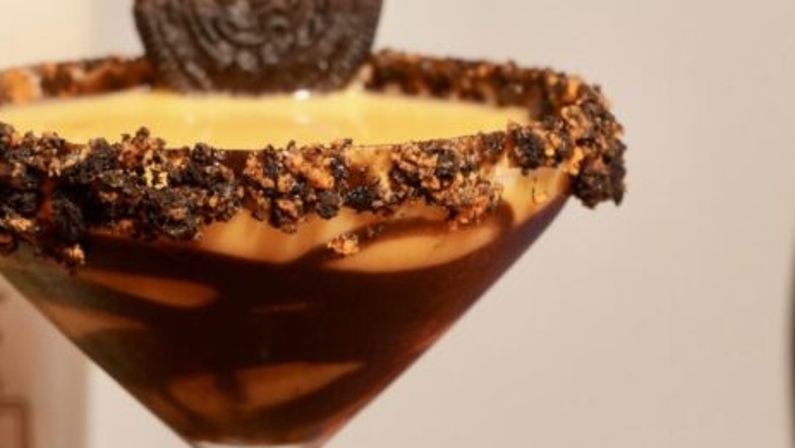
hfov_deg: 12.3
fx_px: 3670
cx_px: 257
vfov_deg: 6.9
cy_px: 632
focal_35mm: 174
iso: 1250
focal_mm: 50
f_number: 5
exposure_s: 1/60
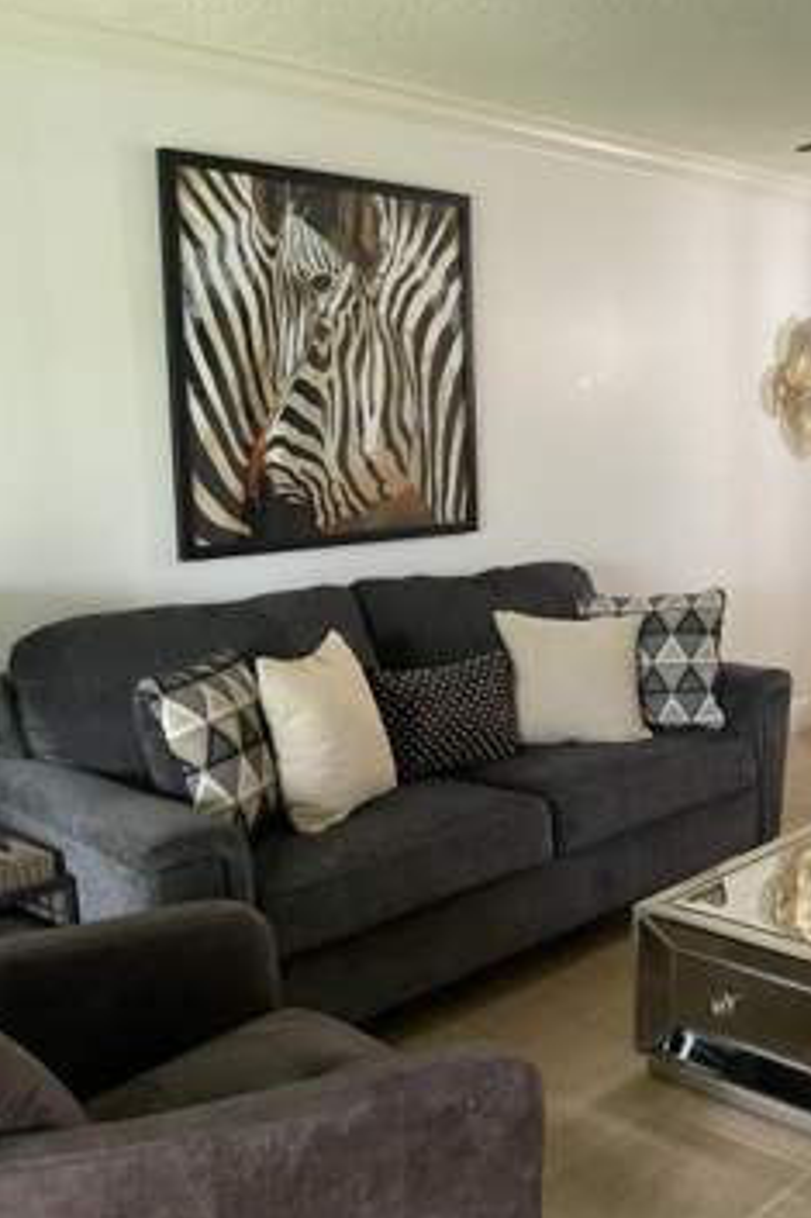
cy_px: 606
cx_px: 707
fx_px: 1387
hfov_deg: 31.3
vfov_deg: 47.4
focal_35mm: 41
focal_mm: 3
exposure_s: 1/60
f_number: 1.8
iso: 160
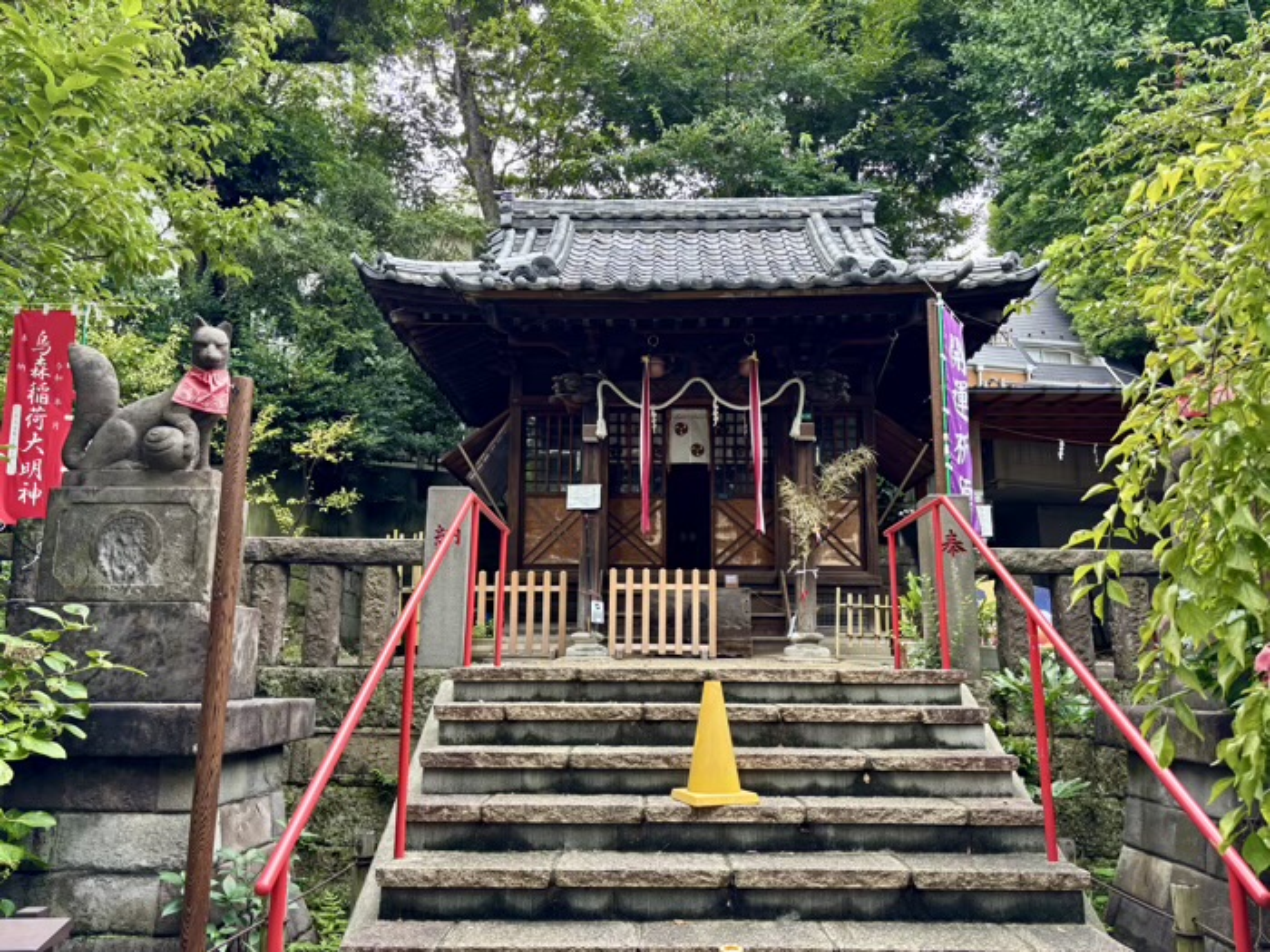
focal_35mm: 26
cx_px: 635
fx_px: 954
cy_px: 476
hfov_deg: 67.3
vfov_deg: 53.1
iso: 80
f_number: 1.6
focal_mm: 5.96
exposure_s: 1/121
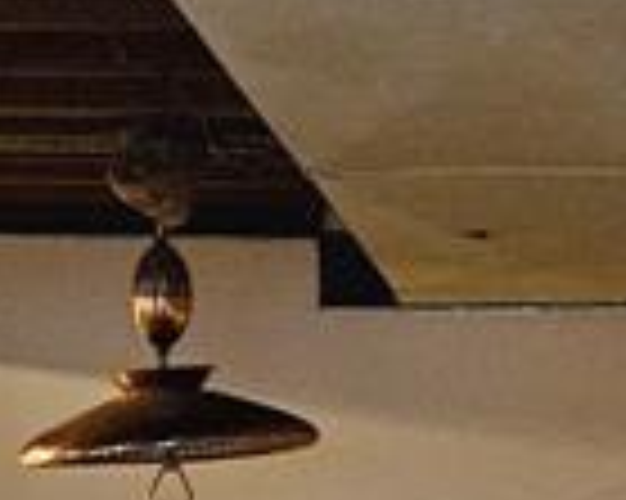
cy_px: 982
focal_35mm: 165
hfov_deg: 11.7
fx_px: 3055
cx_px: 414
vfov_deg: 8.9
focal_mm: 5.4
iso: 1000
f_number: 1.8
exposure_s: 1/24
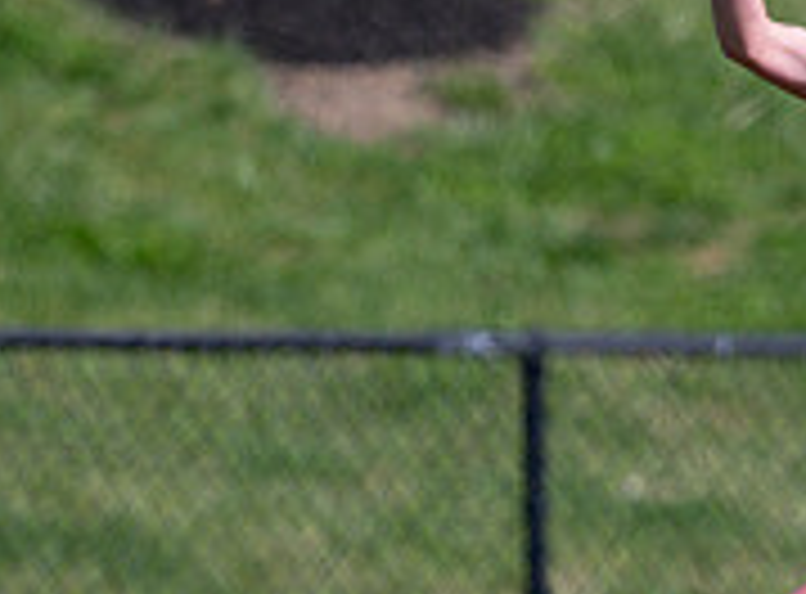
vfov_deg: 0.8
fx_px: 42354
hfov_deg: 1.1
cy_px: 154
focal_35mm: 1830
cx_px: 1081
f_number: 4
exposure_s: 1/4000
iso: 450
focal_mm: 400
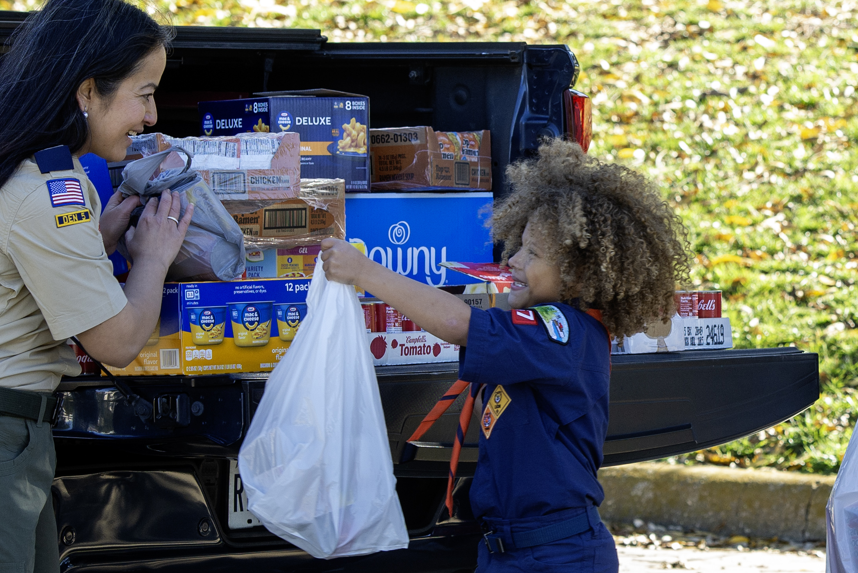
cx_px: 754
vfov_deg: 5.1
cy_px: 238
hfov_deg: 7.6
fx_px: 6460
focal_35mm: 271
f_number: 7.1
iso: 400
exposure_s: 1/250
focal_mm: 98
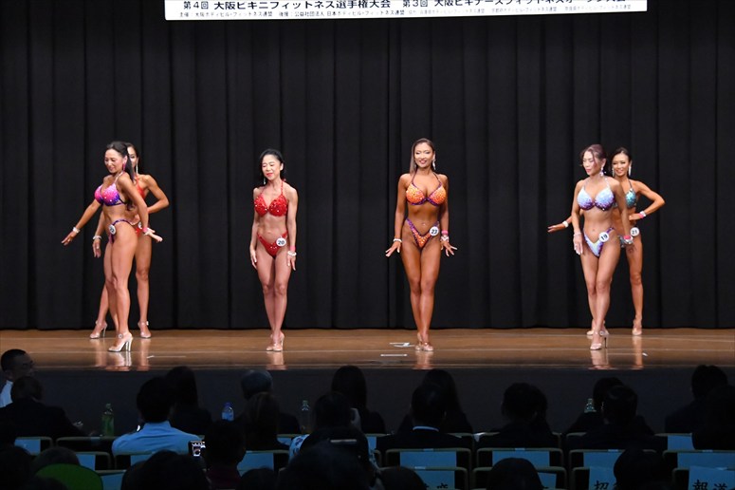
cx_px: 368
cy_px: 245
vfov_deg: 11.7
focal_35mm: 117
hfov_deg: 17.5
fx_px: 2388
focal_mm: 78
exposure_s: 1/400
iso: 8000
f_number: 5.6
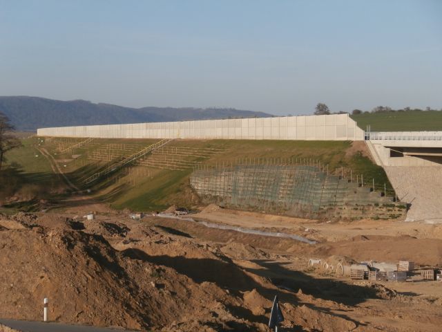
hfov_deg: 17.9
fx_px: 1405
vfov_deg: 13.5
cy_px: 166
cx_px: 221
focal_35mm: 110
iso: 100
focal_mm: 19.54
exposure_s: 1/500
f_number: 5.4
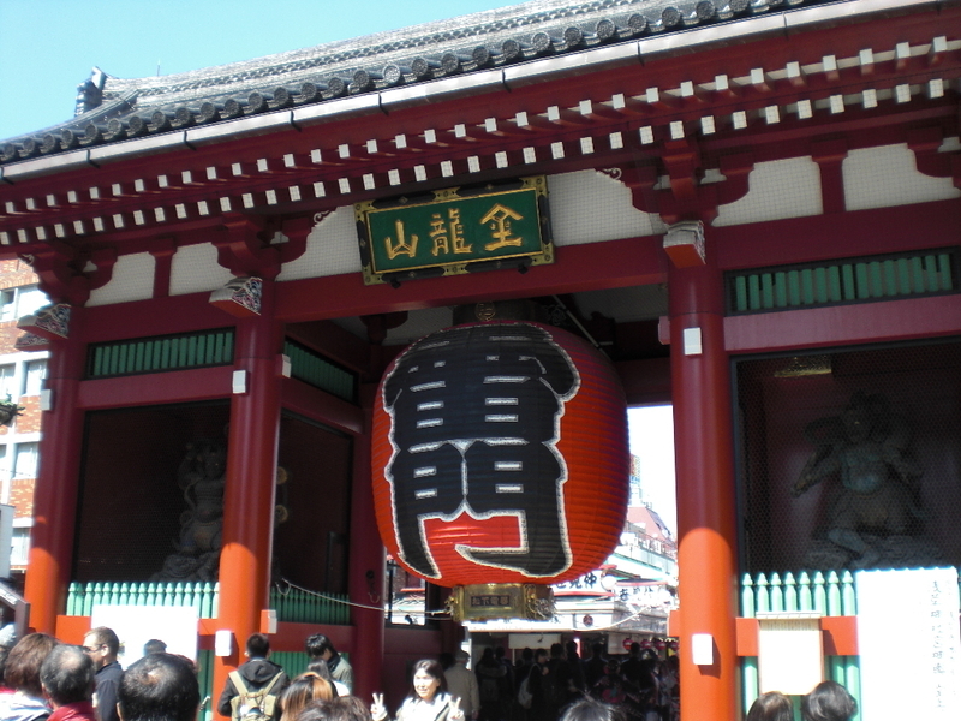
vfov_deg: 37.7
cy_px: 360
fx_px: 1055
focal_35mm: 38
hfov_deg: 49.0
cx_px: 480
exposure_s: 1/250
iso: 64
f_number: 3.1
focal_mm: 6.3
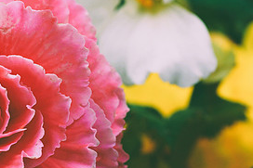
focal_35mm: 144
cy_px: 151
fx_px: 1012
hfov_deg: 14.0
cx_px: -15
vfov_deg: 9.5
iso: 200
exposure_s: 1/100
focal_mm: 45
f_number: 6.3
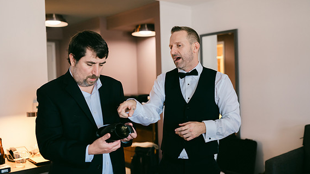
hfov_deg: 51.6
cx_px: 160
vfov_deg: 30.4
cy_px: 86
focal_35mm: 39
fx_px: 321
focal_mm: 35
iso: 400
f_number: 2
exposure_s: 1/100
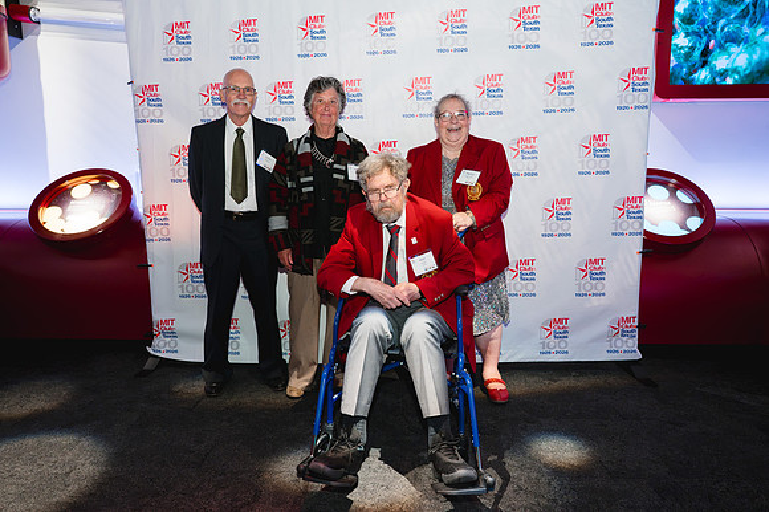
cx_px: 385
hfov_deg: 68.6
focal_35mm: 26
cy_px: 238
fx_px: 563
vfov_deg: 48.8
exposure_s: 1/200
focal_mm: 24
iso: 4000
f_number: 3.5
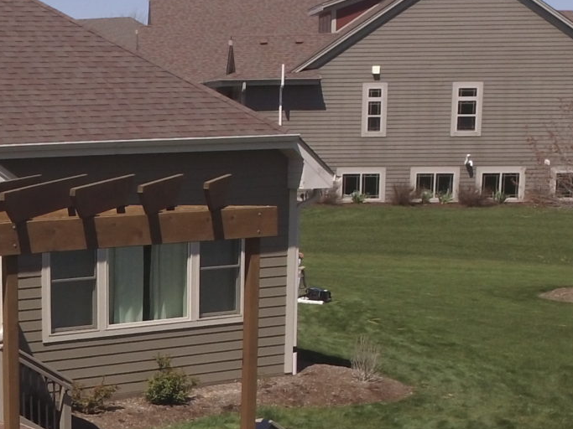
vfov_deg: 18.7
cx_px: -45
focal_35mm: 75
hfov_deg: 24.4
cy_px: 493
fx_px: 1241
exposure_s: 1/1600
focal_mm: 3.61
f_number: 2.8
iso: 100
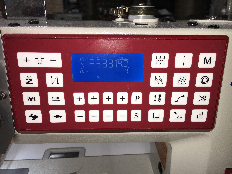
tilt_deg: -21.5
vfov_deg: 48.2
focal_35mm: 29
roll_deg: -0.3
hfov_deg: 61.7
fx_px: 194
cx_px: 116
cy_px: 87
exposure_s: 1/133
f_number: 2.2
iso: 25
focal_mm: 4.15
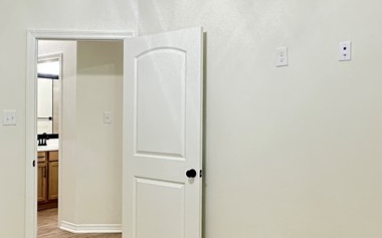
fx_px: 416
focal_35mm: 40
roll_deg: -0.6
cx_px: 146
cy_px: 117
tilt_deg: +0.1
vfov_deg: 31.9
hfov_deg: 48.9
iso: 250
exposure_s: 1/60
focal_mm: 2.22
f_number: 2.2
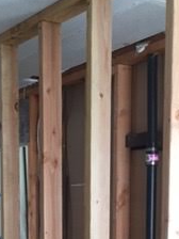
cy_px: 278
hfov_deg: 17.8
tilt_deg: -7.7
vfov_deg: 22.0
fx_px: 572
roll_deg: +0.1
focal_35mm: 83
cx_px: 80
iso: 50
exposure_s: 1/30
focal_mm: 4.15
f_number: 2.2
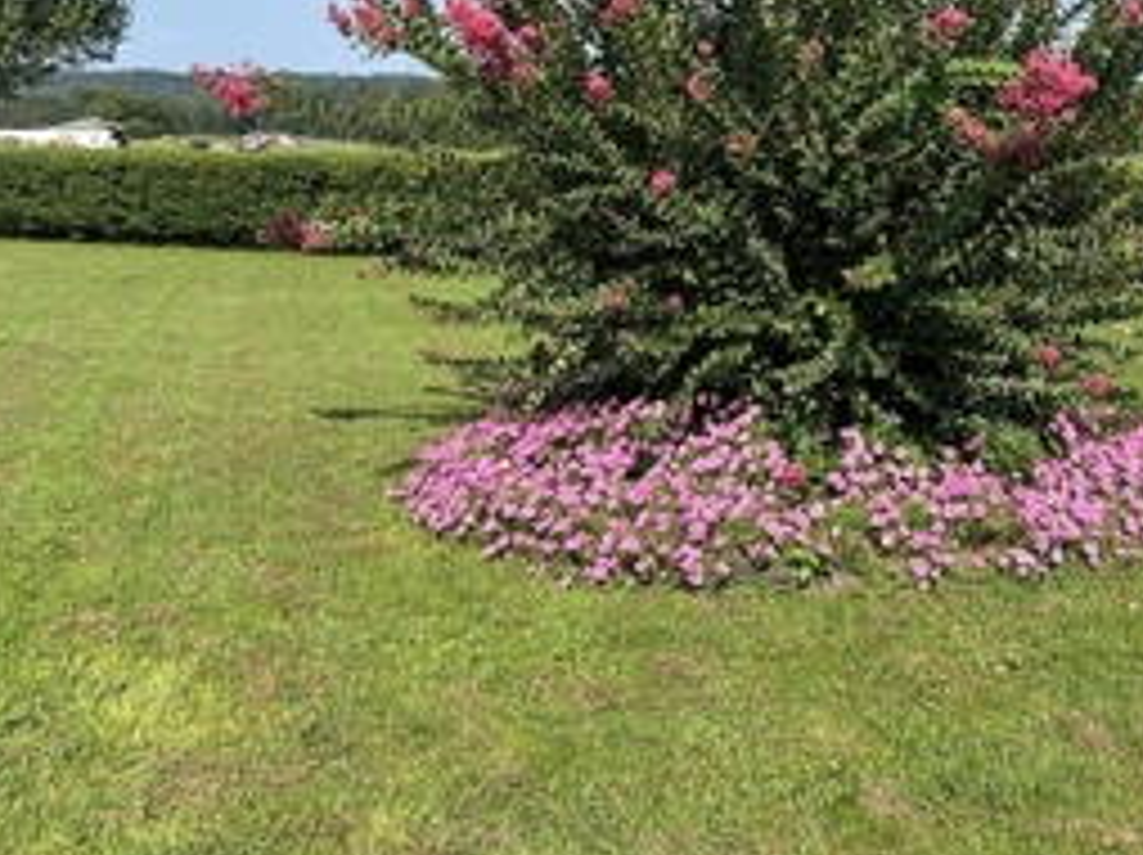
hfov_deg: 44.8
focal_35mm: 41
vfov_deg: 34.7
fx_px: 1353
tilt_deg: -8.1
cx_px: 806
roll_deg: -0.9
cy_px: 270
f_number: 1.5
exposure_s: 1/2841
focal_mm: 5.7
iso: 50
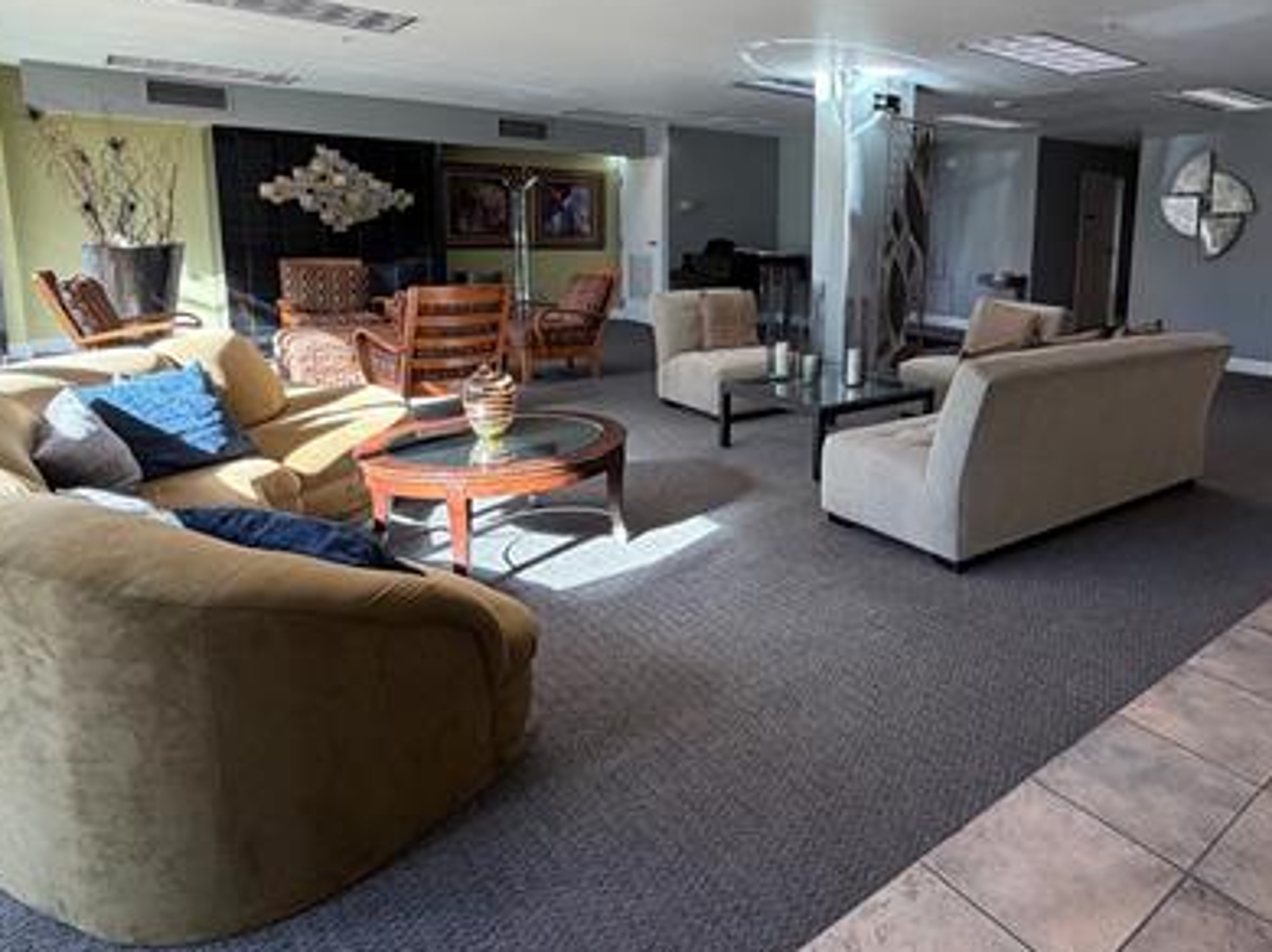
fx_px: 845
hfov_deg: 71.4
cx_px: 864
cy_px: 344
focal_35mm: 23
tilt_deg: -8.3
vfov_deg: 57.9
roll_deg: -1.2
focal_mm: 2.22
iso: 125
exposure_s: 1/120
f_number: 2.2
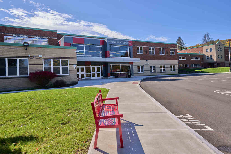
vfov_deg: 53.1
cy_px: 77
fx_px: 154
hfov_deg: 73.7
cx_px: 116
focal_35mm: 24
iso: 125
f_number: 8
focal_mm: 24
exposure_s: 1/250
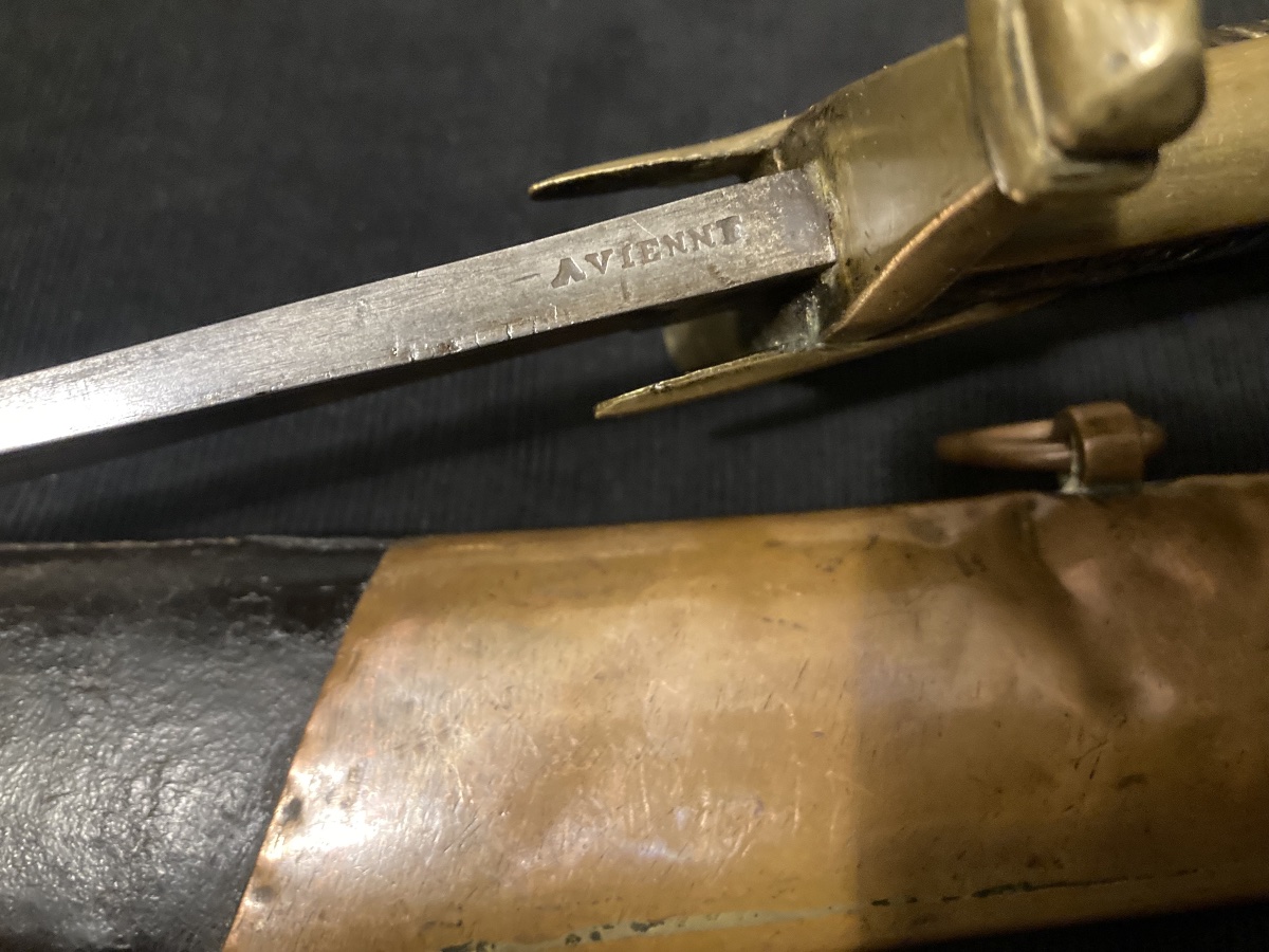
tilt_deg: -68.0
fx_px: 1026
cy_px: 476
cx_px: 634
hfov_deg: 63.4
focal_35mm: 28
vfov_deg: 49.7
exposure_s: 1/25
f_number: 1.8
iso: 500
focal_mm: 3.99
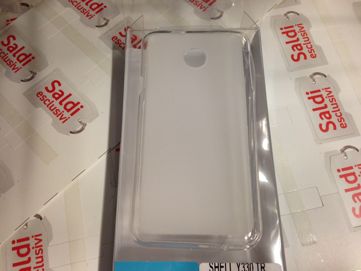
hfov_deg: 55.4
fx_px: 344
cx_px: 180
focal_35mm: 33
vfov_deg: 42.9
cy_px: 136
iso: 160
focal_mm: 4.12
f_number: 2.4
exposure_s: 1/20
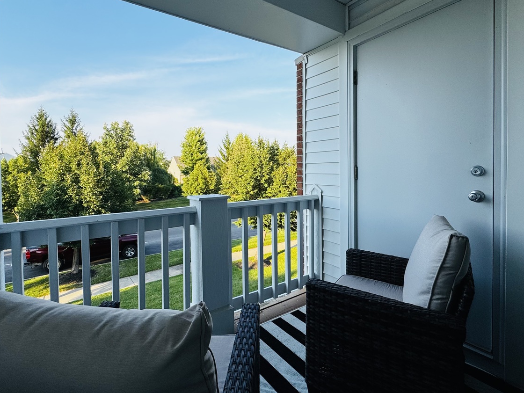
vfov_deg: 71.4
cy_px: 176
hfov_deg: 87.7
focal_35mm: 18
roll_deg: +0.7
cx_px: 258
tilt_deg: -2.1
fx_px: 272
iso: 40
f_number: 2.2
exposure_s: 1/734
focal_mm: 2.22
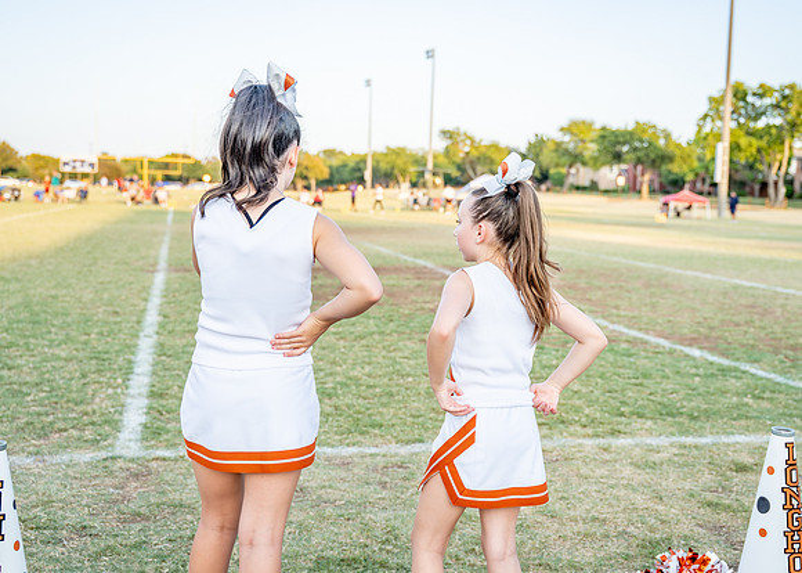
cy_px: 267
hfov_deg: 43.3
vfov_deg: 31.6
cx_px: 412
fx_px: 1010
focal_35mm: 44
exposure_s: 1/800
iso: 200
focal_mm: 35.7
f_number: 2.8
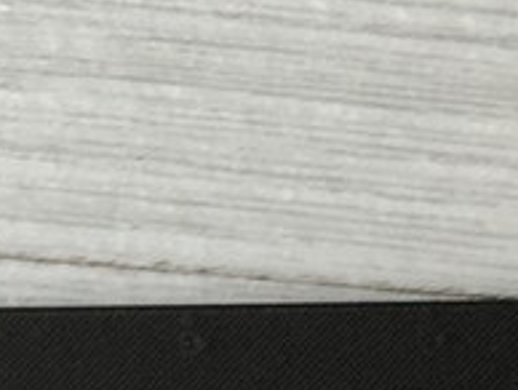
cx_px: -123
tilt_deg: -82.9
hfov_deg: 9.1
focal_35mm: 215
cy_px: 393
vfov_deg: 6.9
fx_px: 3221
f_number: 2.2
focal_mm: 4.15
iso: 40
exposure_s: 1/100
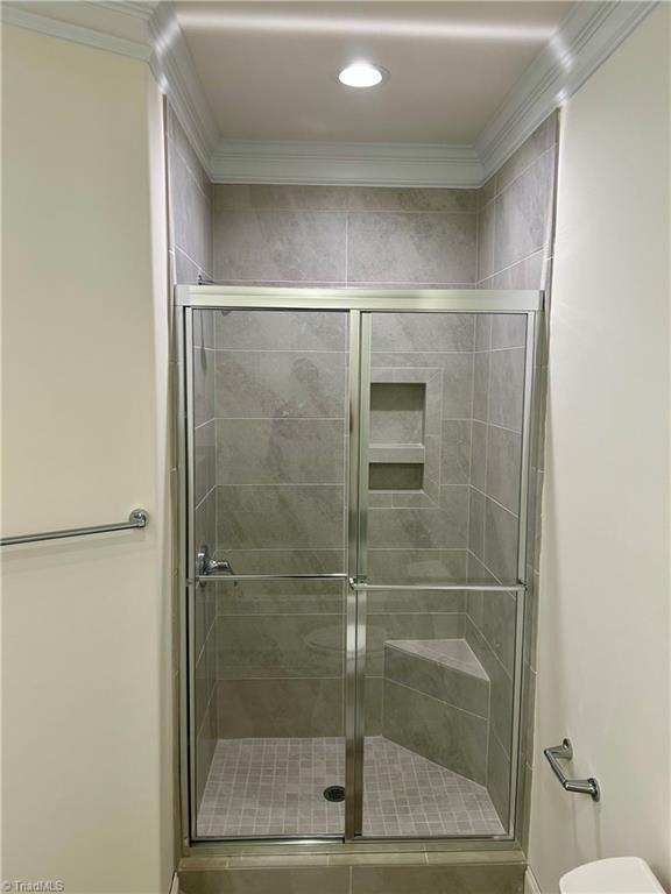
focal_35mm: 26
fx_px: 672
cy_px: 447
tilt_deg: -5.4
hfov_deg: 53.1
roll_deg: -1.3
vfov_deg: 67.3
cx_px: 336
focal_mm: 5.7
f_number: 1.5
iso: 125
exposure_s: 1/120
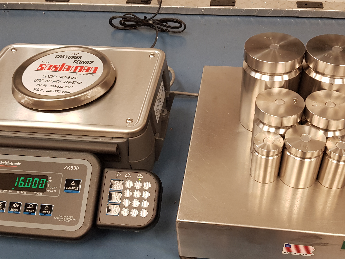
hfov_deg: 47.8
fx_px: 389
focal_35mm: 39
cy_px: 149
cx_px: 193
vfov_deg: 36.7
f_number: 1.7
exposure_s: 1/60
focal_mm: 4.2
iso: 100
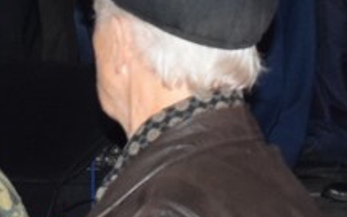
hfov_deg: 4.7
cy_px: -363
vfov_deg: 2.9
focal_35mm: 448
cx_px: 11
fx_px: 4234
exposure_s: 1/60
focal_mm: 55
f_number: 5.6
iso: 3200
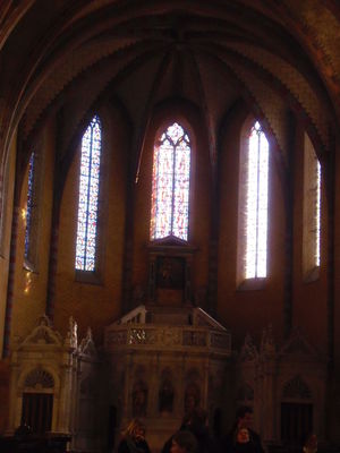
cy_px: 226
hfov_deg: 18.9
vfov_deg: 25.0
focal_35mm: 78
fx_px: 1021
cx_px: 170
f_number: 4.7
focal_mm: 13.02
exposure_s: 1/40
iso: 400
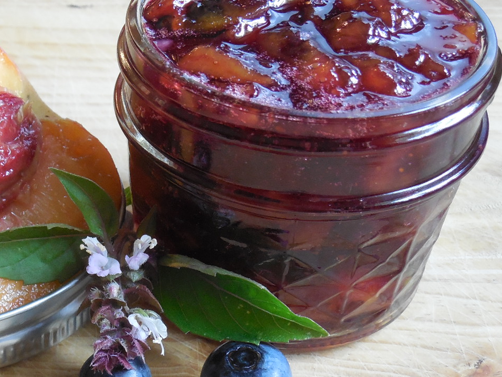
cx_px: 103
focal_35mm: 72
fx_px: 1044
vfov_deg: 20.4
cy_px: 240
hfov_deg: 26.6
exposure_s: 1/25
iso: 400
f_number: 3.9
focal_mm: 7.8
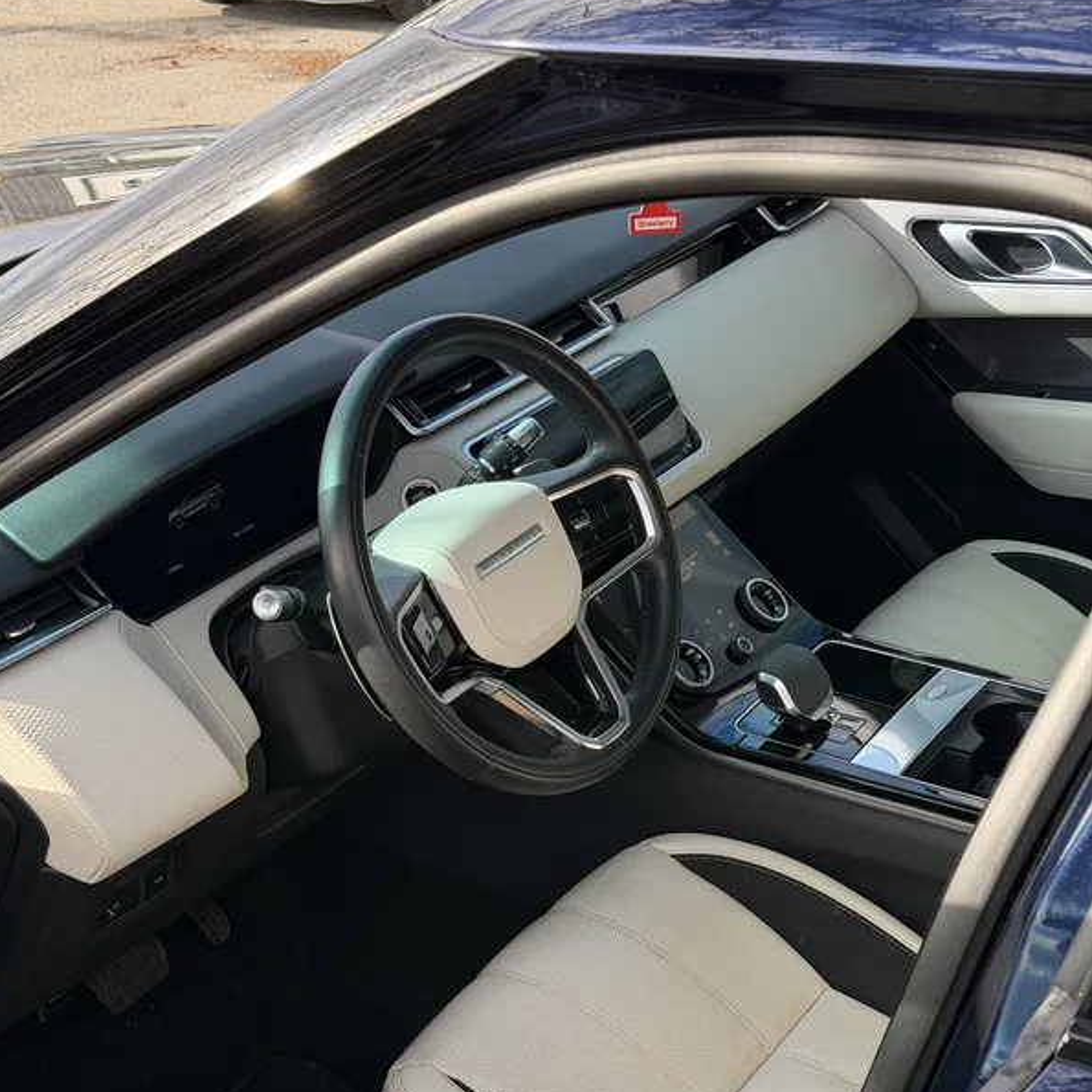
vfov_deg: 29.9
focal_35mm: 57
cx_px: 543
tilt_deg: -26.0
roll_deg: +1.1
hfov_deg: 30.0
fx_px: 2034
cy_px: 707
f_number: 1.78
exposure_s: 1/541
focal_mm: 6.76
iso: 64
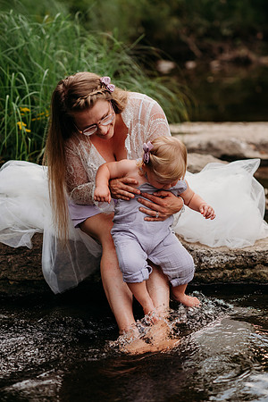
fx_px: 949
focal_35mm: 85
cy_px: 201
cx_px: 134
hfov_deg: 16.1
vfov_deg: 23.9
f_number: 2.8
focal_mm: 85
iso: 500
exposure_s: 1/1600
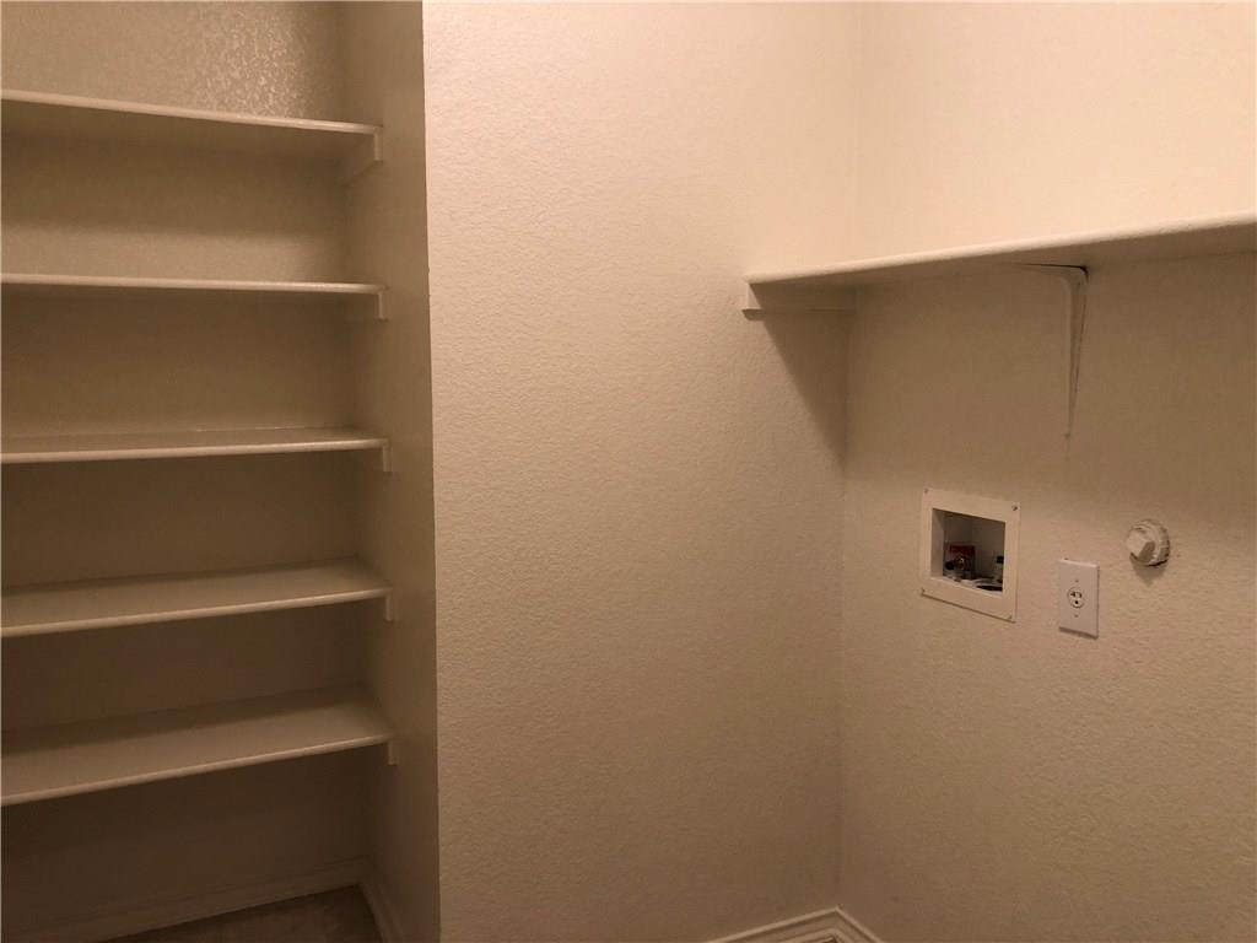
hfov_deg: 63.4
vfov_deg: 49.7
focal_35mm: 28
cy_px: 472
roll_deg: +1.3
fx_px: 1017
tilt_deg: -6.4
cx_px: 628
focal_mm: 4
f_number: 1.8
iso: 40
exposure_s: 1/15
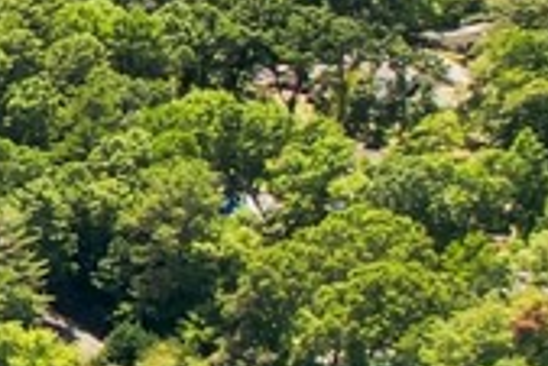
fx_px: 2148
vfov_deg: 9.7
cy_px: 398
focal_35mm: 141
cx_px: -1193
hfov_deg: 10.0
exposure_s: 1/180
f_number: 2.8
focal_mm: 8.4
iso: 100
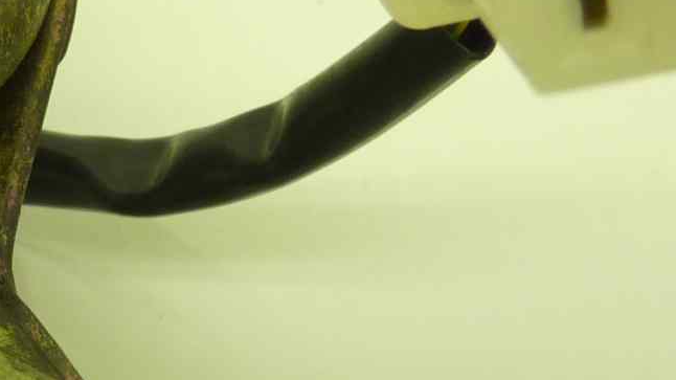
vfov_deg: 11.2
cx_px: -119
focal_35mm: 108
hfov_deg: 18.8
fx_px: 1935
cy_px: 207
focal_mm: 4.1
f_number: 3.3
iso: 80
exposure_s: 1/25
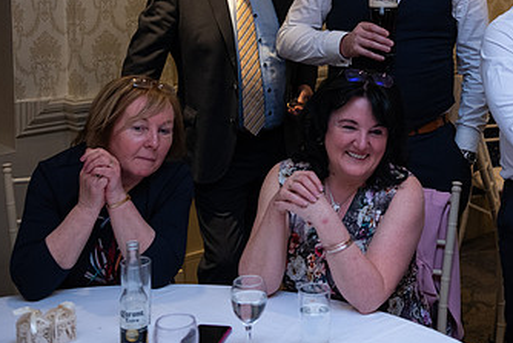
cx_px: 387
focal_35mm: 66
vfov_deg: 20.3
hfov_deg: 30.0
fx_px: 941
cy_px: 56
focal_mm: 38
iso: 1000
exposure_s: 1/160
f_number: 3.5
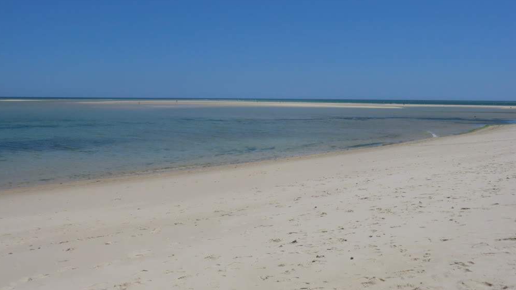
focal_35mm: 38
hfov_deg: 52.8
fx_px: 520
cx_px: 253
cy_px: 113
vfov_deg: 31.1
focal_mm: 6.1
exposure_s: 1/400
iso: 64
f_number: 8.4
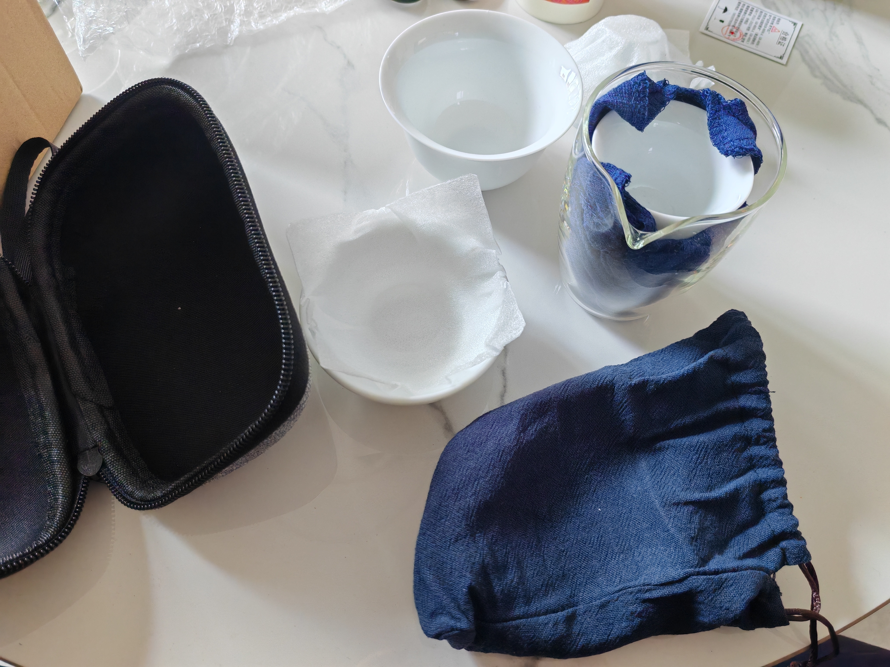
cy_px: 334
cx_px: 445
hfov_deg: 65.3
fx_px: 694
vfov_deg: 51.4
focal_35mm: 27
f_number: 1.95
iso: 400
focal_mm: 5.52
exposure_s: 1/100
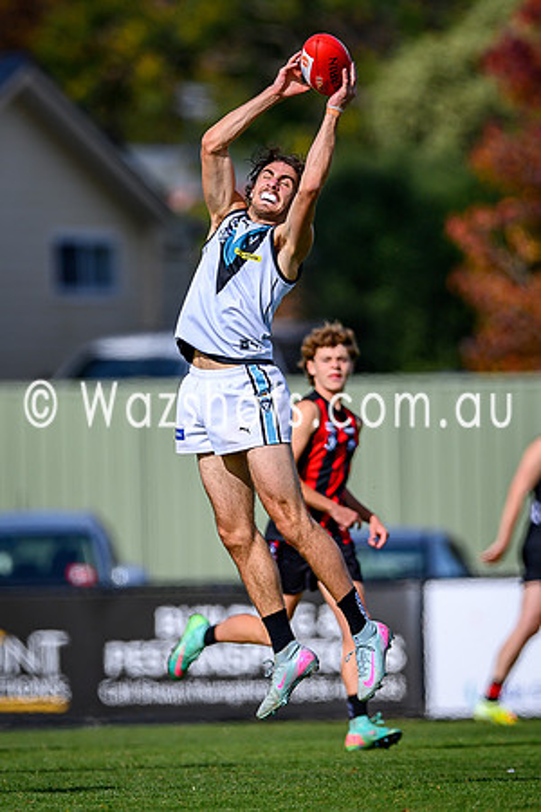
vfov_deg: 1.9
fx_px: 24758
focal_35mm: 1098
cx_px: 244
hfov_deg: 1.3
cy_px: 390
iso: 100
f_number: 4
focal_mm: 500
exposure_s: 1/1600
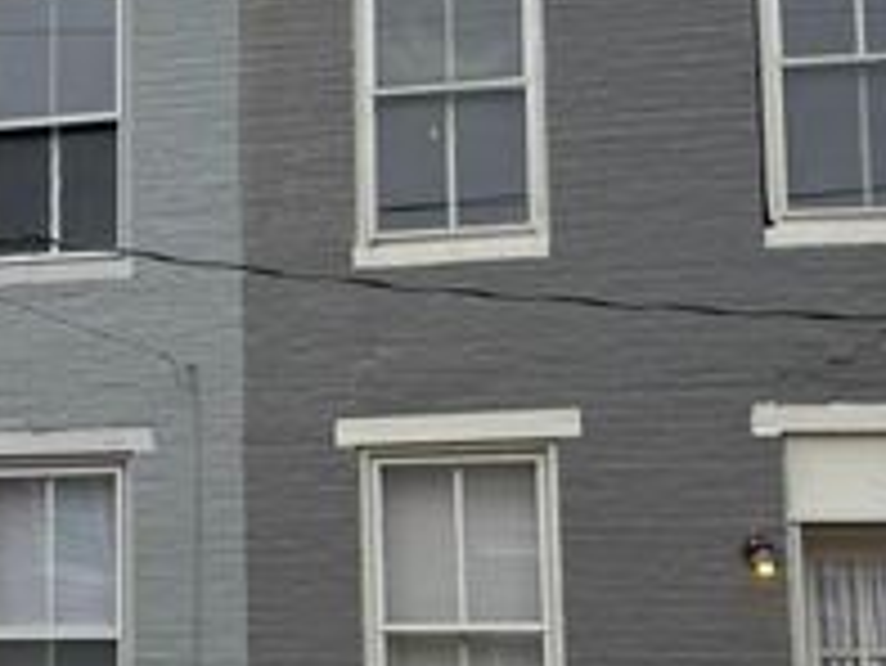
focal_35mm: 61
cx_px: -139
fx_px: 1562
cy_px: 380
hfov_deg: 28.2
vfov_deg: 24.0
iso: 80
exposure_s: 1/3425
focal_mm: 6.76
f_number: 1.78
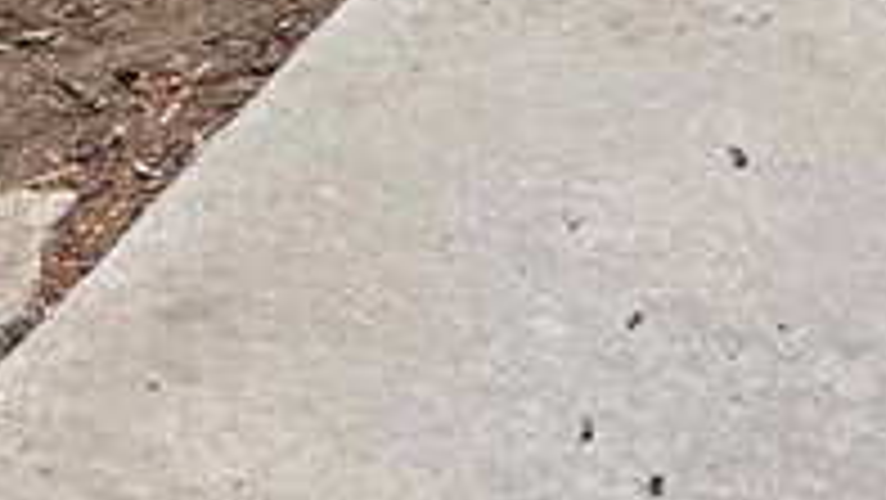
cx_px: 490
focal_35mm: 147
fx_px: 3455
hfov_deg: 14.6
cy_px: -1045
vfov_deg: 7.3
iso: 32
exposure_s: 1/1770
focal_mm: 4.2
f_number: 1.6
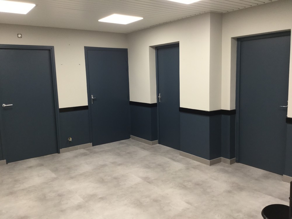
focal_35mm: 31
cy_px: 110
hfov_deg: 58.4
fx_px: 261
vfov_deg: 45.4
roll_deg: +0.4
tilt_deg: -7.0
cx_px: 146
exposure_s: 1/33
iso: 80
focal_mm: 3.3
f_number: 2.4
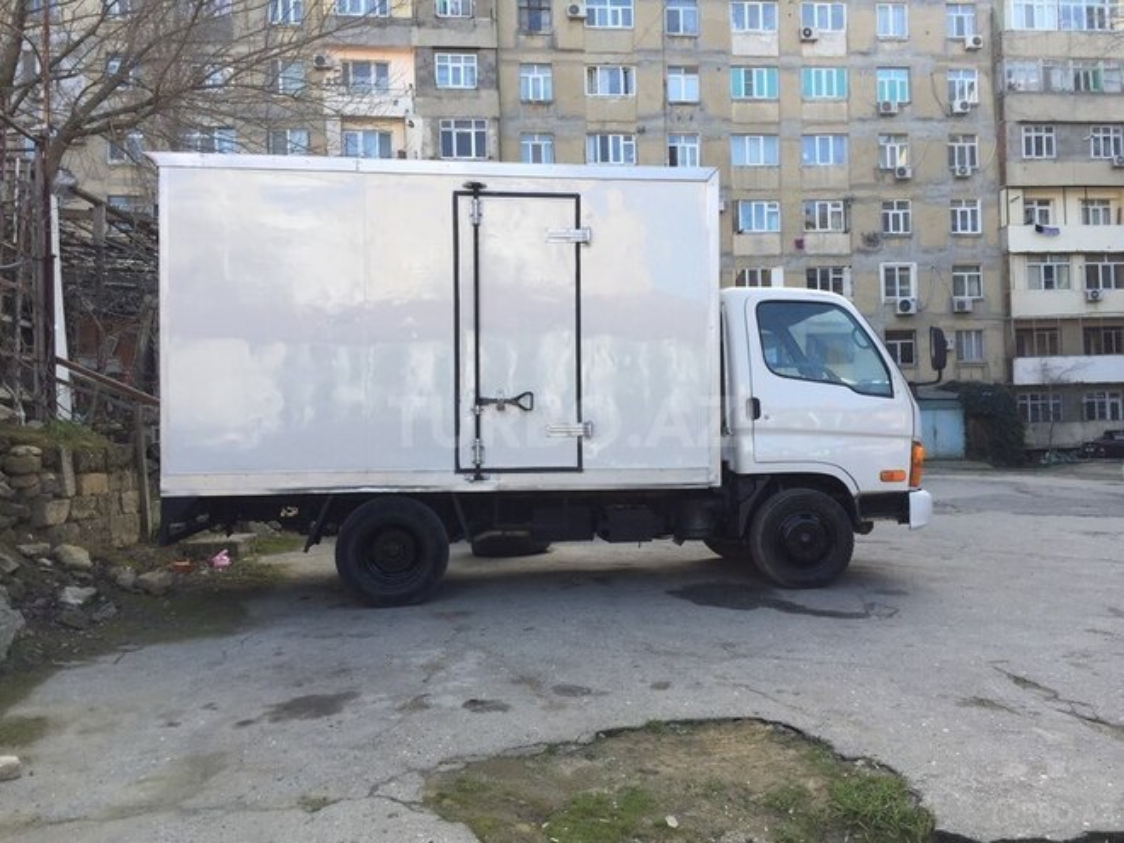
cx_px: 562
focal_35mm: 29
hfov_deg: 61.7
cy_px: 422
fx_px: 942
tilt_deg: +0.6
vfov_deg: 48.2
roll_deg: +0.8
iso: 32
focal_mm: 4.15
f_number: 2.2
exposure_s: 1/430
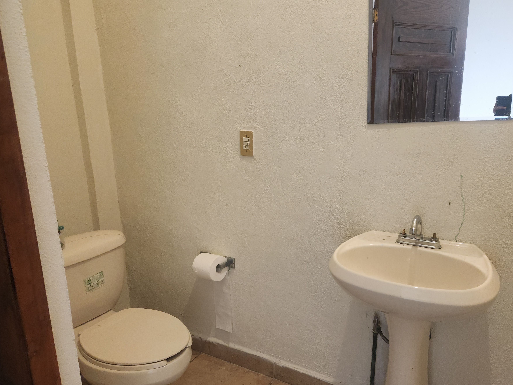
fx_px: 371
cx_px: 277
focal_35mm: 25
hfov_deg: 69.3
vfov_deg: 54.9
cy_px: 200
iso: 200
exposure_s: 1/60
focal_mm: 5.4
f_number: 1.8
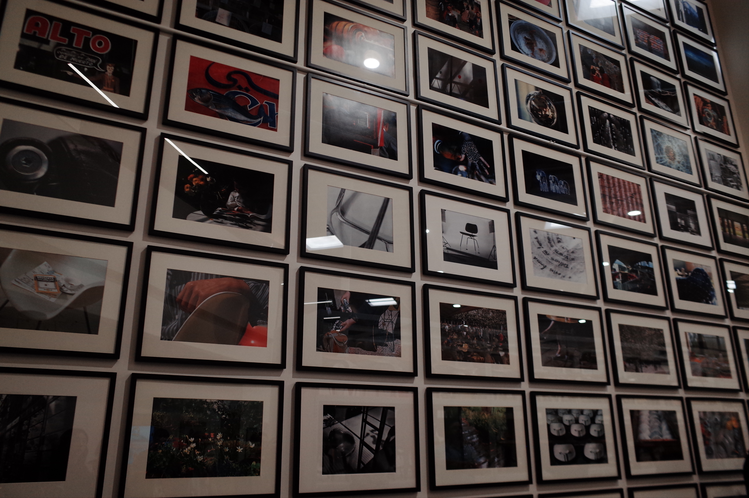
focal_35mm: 28
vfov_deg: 46.3
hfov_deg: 65.5
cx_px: 374
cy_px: 249
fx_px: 582
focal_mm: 18.3
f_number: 2.8
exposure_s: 1/180
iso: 400
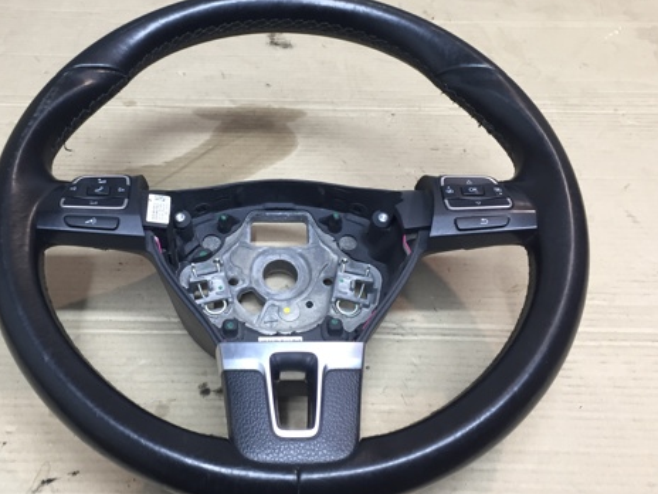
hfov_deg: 46.5
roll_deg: -1.7
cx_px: 255
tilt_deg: -44.9
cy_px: 217
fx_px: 760
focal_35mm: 40
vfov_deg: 35.9
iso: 80
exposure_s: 1/33
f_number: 2.2
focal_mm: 4.15
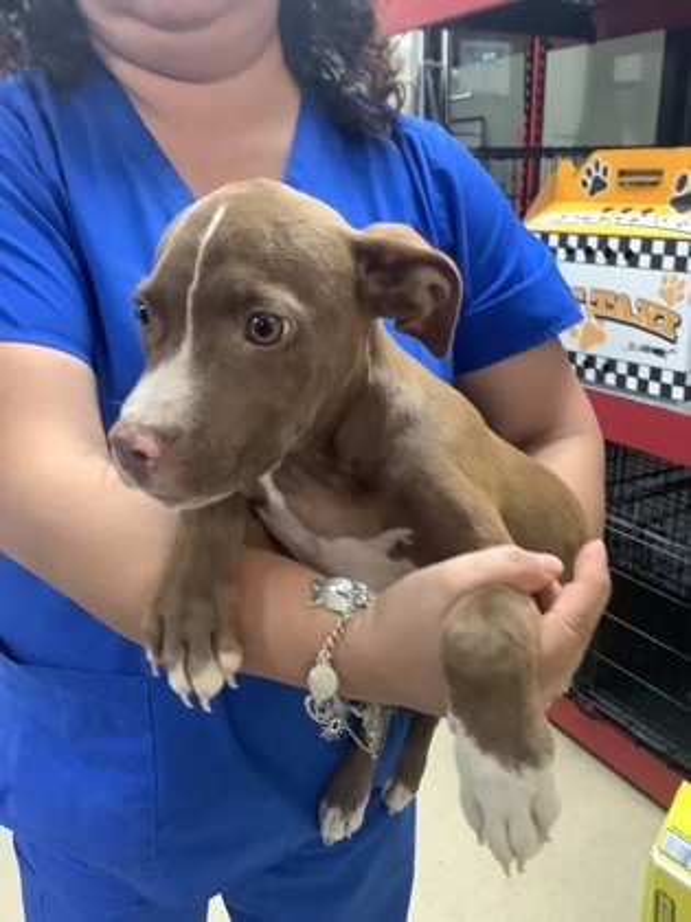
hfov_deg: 45.4
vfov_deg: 58.4
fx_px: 825
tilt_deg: -16.7
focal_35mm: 31
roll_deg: +0.4
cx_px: 346
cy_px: 461
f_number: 2.4
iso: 250
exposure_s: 1/60
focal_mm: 3.3
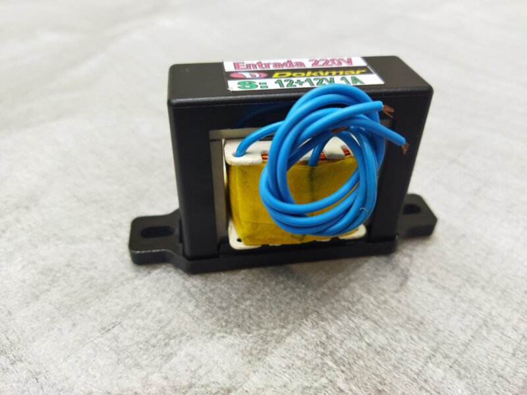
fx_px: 411
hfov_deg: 65.3
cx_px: 264
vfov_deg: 51.4
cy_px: 198
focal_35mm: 27
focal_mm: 4.71
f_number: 1.79
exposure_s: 1/160
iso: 99
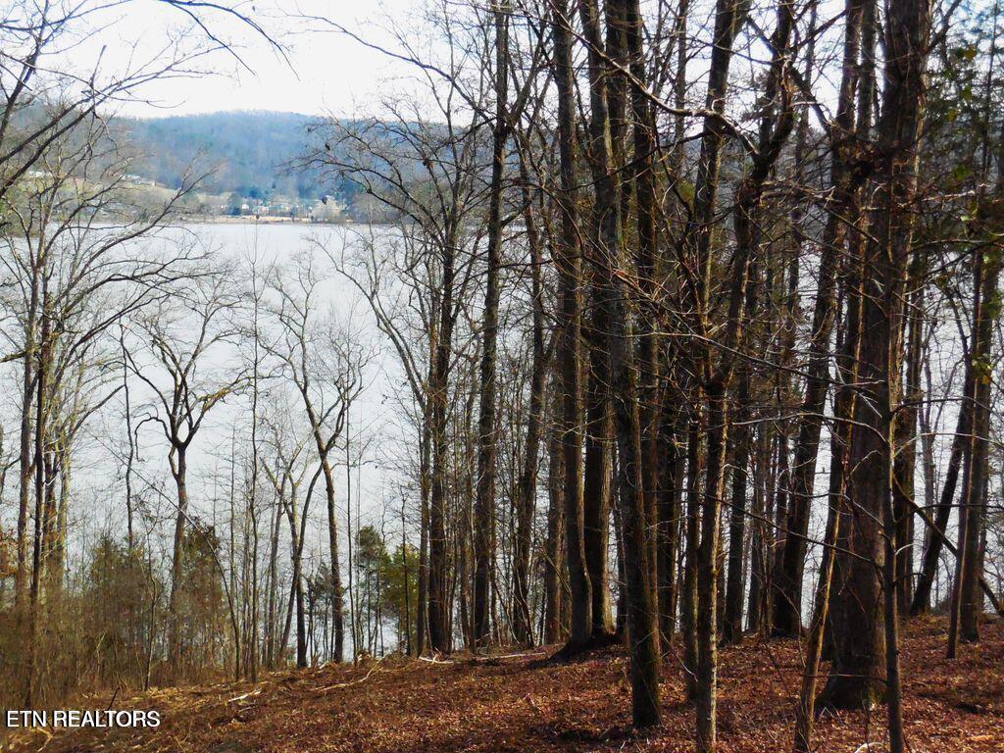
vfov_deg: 18.2
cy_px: 376
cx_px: 502
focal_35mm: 81
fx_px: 2349
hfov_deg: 24.1
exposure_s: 1/640
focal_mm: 14.5
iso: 1600
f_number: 9.1
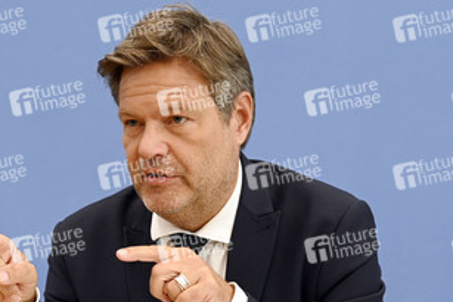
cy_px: 209
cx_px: 156
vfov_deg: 12.4
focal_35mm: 110
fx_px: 1385
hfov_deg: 18.5
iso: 3200
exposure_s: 1/1000
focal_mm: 75
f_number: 5
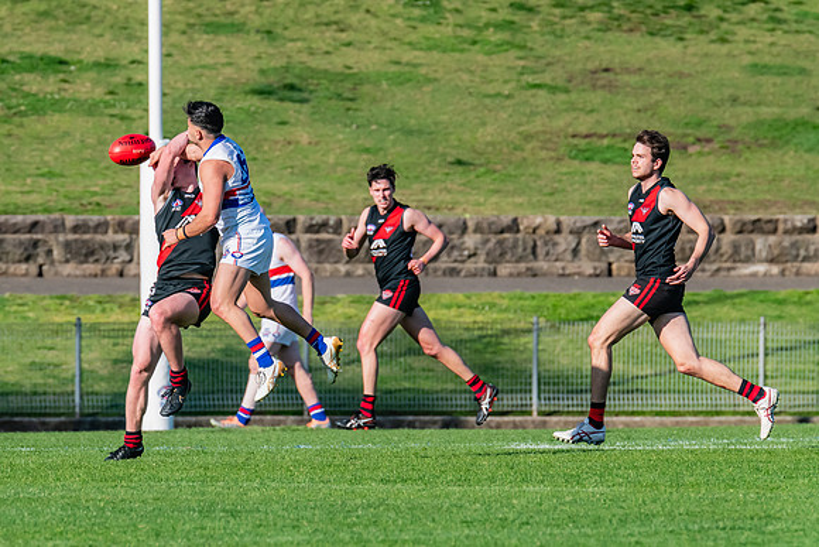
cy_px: 214
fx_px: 14762
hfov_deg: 3.2
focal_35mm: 649
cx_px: 224
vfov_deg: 2.1
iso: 800
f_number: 10
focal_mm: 420
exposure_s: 1/1600
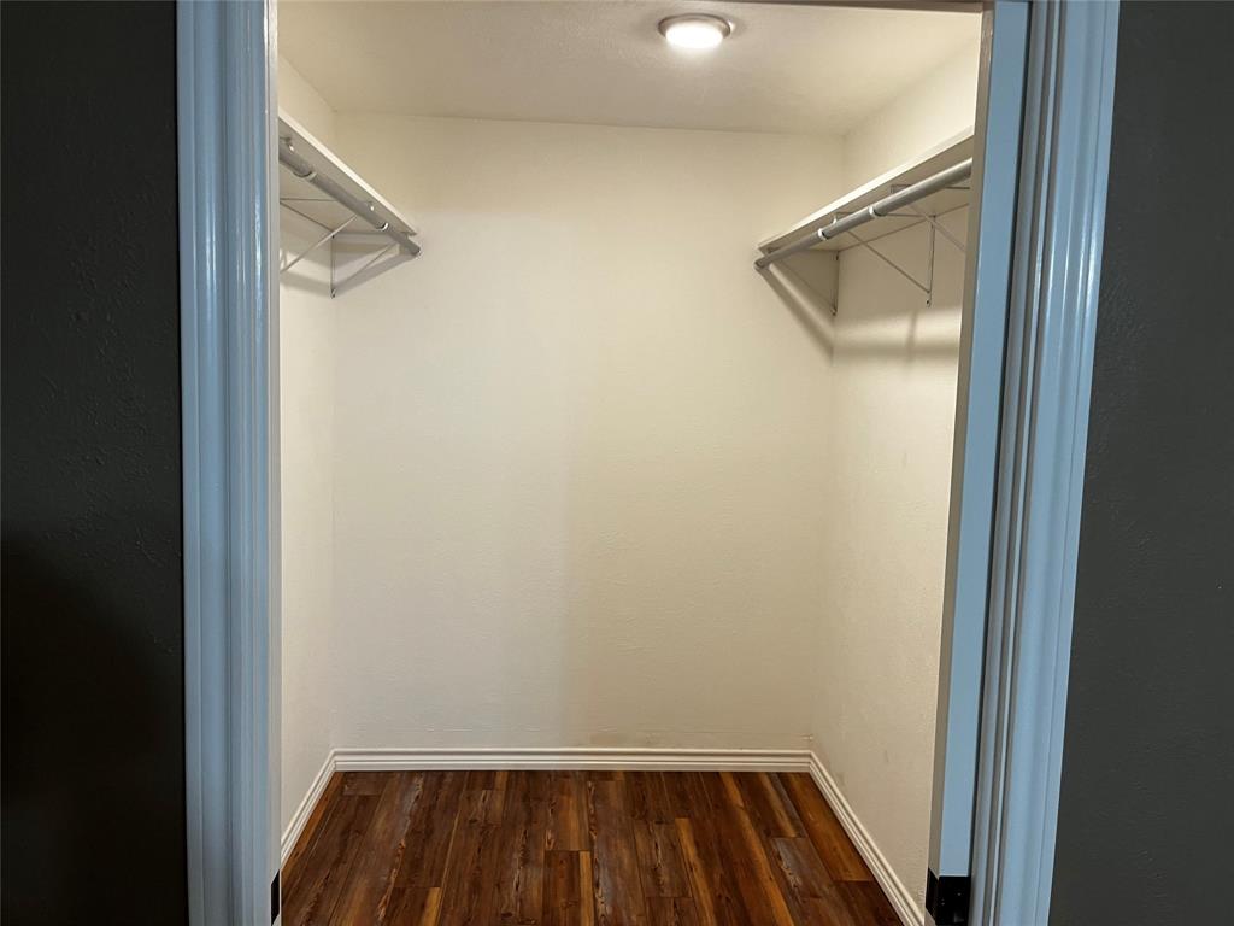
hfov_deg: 67.3
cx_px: 617
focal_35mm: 26
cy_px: 463
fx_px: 927
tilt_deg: -3.9
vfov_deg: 53.1
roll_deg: -2.2
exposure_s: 1/60
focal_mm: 5.1
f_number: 1.6
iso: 100
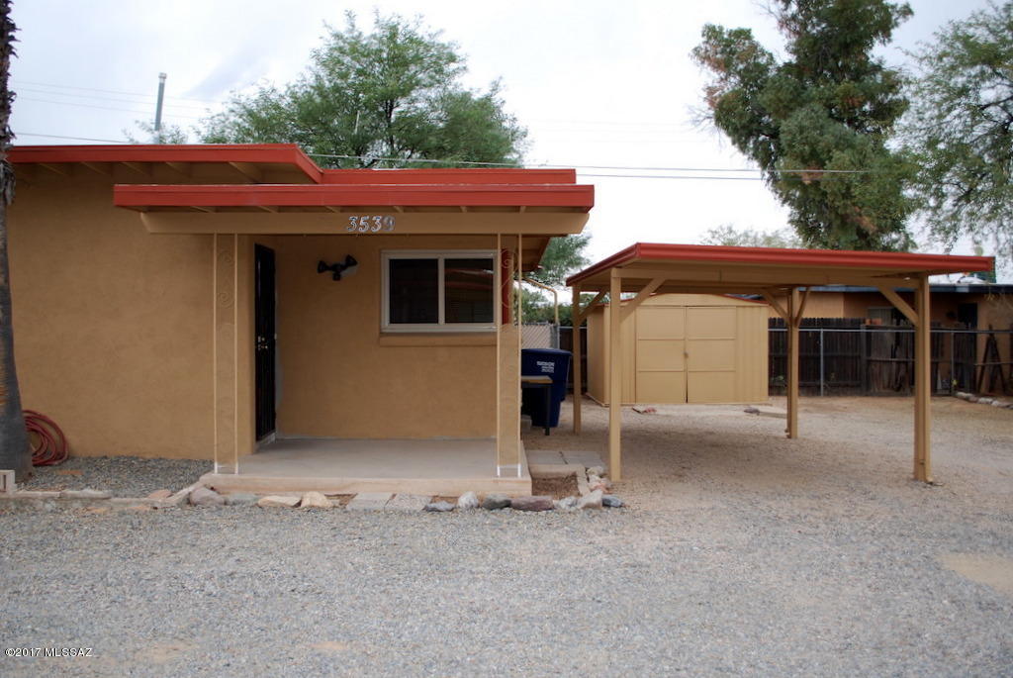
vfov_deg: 40.1
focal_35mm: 33
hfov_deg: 57.2
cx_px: 506
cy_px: 339
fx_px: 929
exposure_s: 1/125
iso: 100
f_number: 4
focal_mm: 22
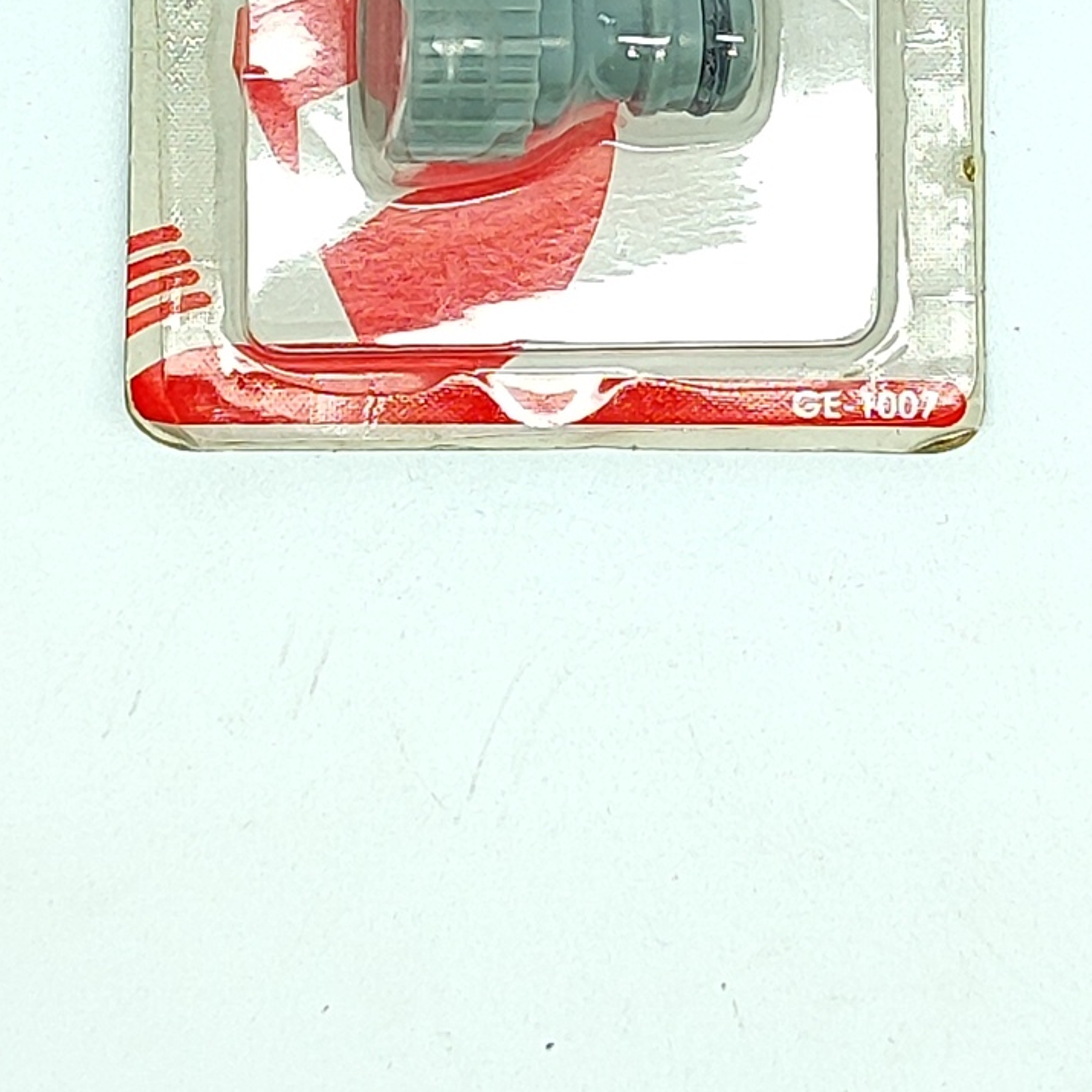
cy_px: -127
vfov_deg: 27.4
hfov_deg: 30.0
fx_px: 2034
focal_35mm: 57
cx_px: 553
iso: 160
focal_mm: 5.89
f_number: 1.89
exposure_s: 1/160
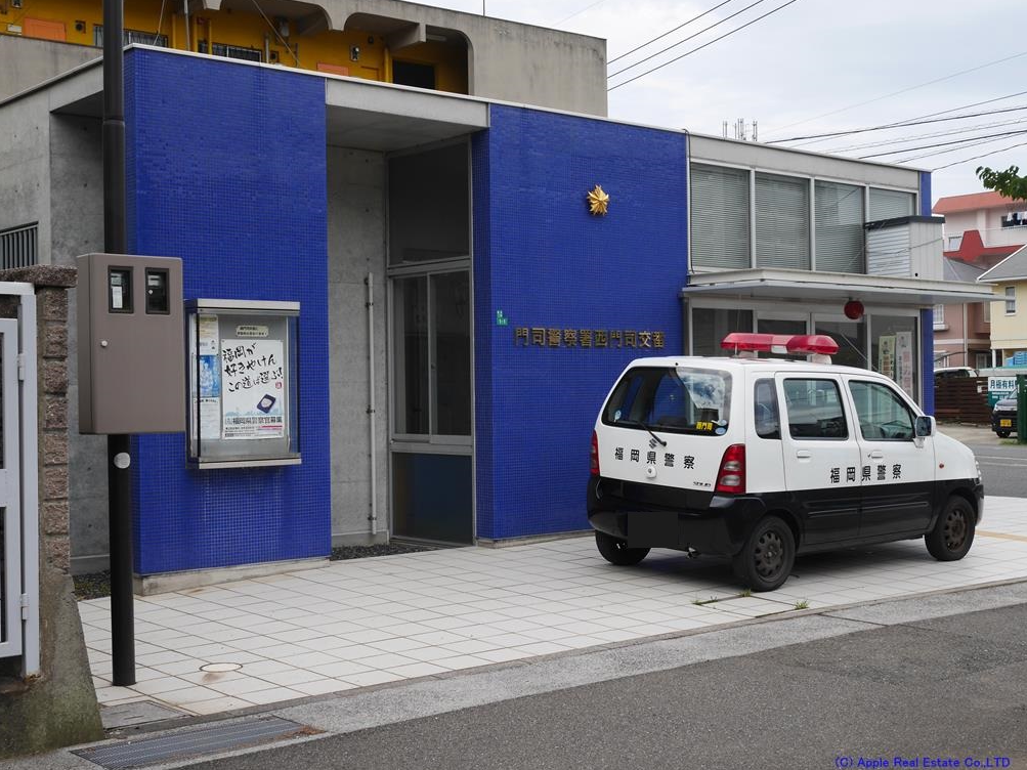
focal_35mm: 49
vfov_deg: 29.7
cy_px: 387
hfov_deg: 38.9
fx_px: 1454
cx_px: 505
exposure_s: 1/320
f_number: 8
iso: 200
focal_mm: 24
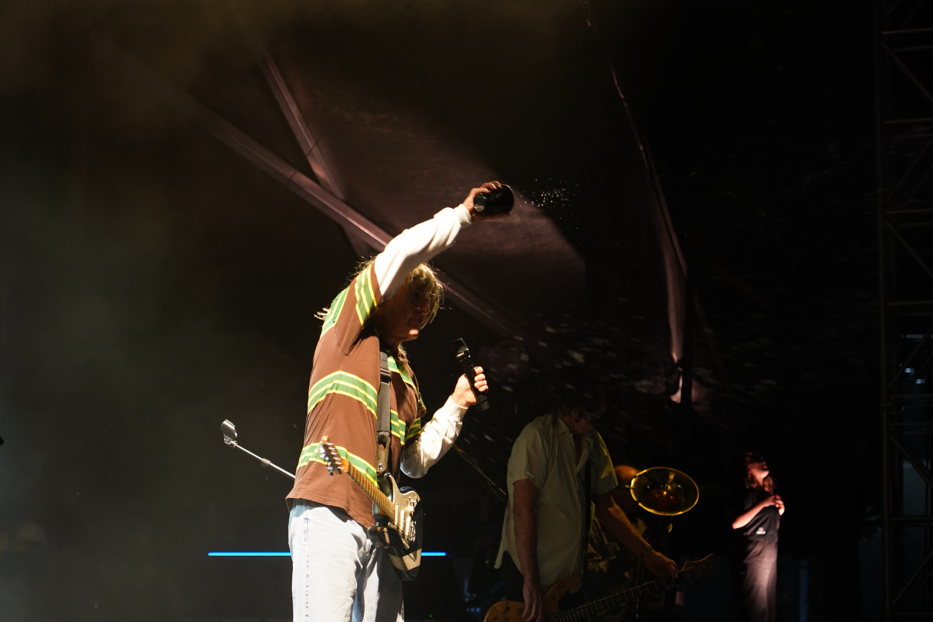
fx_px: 2721
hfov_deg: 19.5
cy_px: 311
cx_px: 466
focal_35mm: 105
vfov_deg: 13.0
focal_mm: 105
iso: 2500
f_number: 4
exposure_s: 1/160
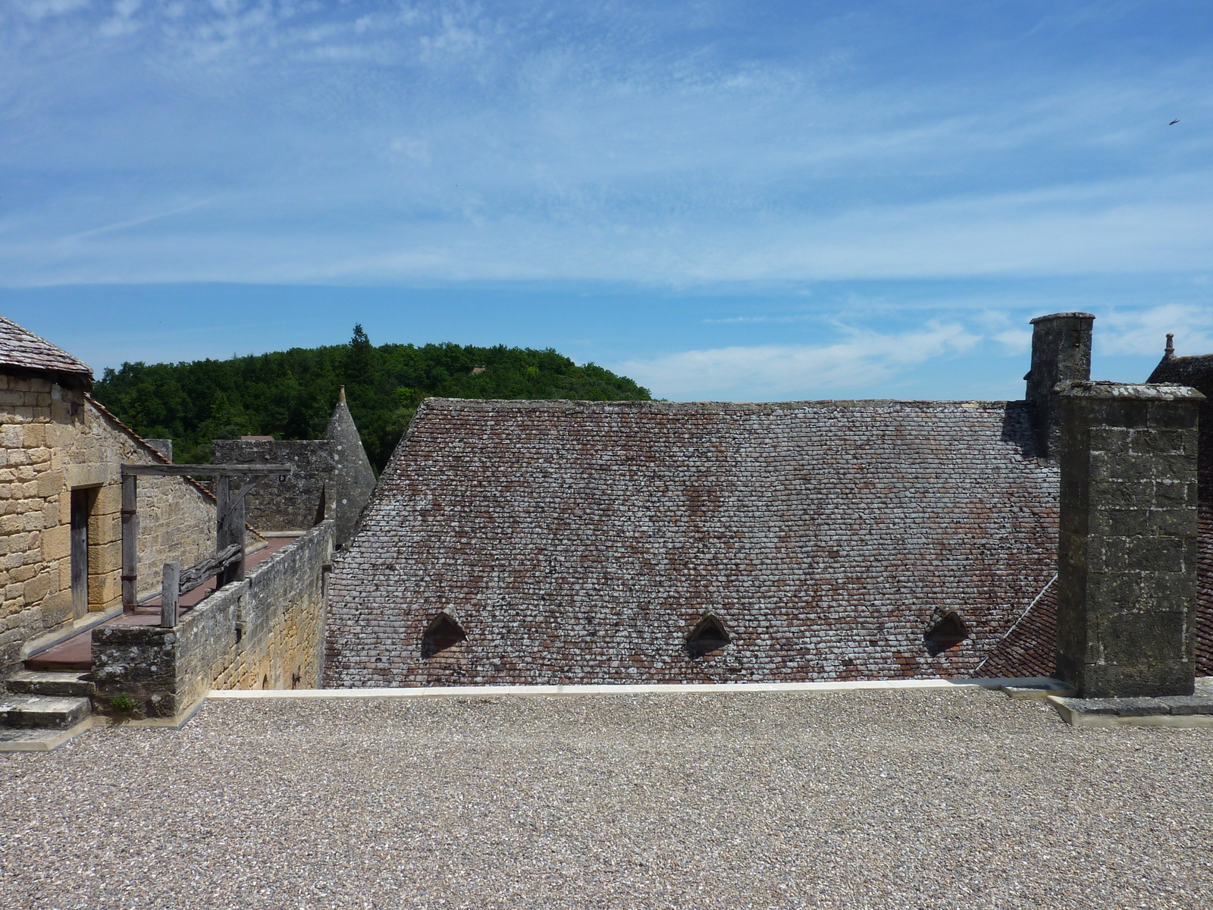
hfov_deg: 69.4
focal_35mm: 25
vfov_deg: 54.9
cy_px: 455
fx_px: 876
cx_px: 606
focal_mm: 4.1
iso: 80
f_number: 5.6
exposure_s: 1/500
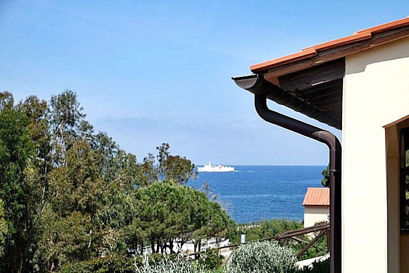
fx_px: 727
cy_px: 136
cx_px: 204
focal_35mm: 64
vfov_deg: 21.2
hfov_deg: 31.4
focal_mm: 42.5
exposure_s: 1/400
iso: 200
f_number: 8
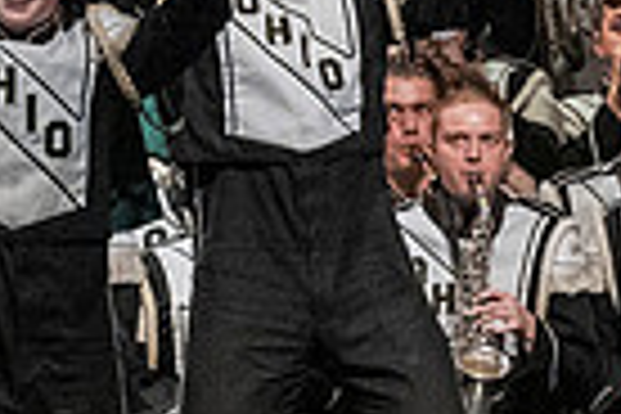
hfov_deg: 2.6
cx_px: -464
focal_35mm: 786
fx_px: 13557
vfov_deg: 1.7
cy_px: 117
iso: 4000
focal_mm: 125
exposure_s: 1/500
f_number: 4
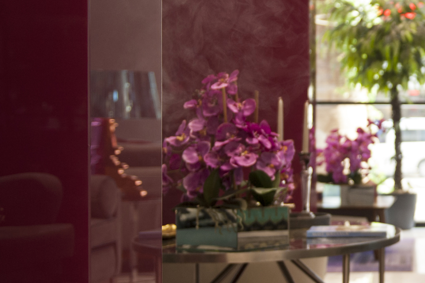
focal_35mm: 91
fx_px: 1074
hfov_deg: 20.7
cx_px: 532
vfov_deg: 15.0
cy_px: 85
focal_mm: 35
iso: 500
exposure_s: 1/50
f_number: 2.8
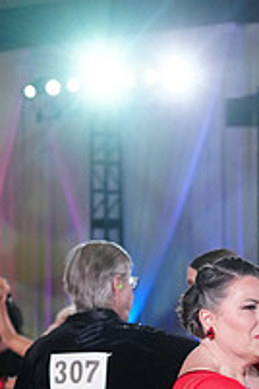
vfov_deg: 10.0
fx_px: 2180
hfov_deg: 6.7
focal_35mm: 202
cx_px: 362
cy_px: 519
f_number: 4
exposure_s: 1/400
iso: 2500
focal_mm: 70
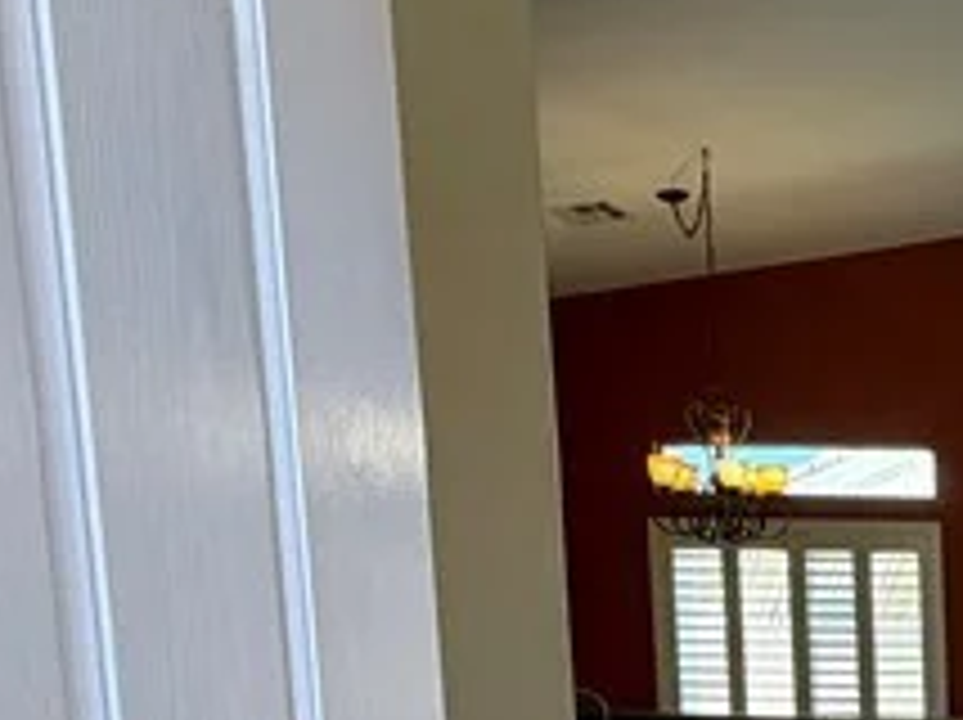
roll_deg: -0.5
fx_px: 1862
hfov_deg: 22.3
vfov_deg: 19.9
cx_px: 1548
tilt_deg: -8.7
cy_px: 968
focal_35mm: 67
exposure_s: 1/120
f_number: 2.2
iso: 100
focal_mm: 2.22
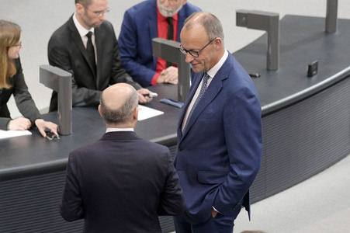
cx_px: 175
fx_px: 2332
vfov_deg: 5.7
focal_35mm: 240
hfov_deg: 8.6
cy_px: 116
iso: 8000
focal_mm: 240
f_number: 5.6
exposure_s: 1/400
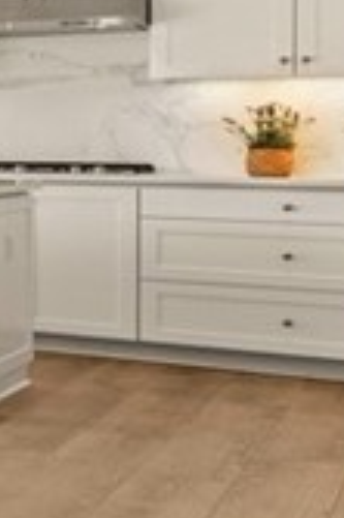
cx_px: -1097
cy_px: 135
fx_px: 1235
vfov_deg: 23.4
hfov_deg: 7.8
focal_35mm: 86
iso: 320
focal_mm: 14
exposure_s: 1/25
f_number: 6.3
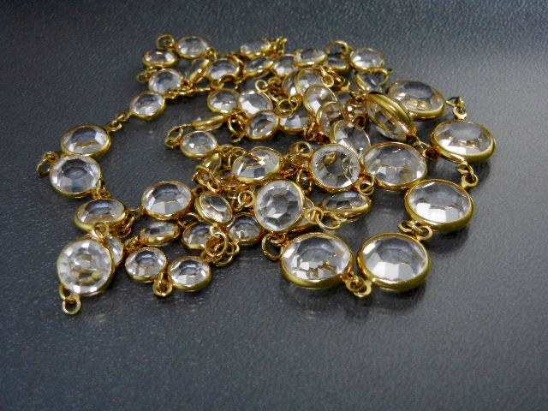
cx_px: 274
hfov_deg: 32.7
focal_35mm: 59
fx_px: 934
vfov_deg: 24.8
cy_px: 206
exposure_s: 1/30
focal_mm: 10.6
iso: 800
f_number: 8
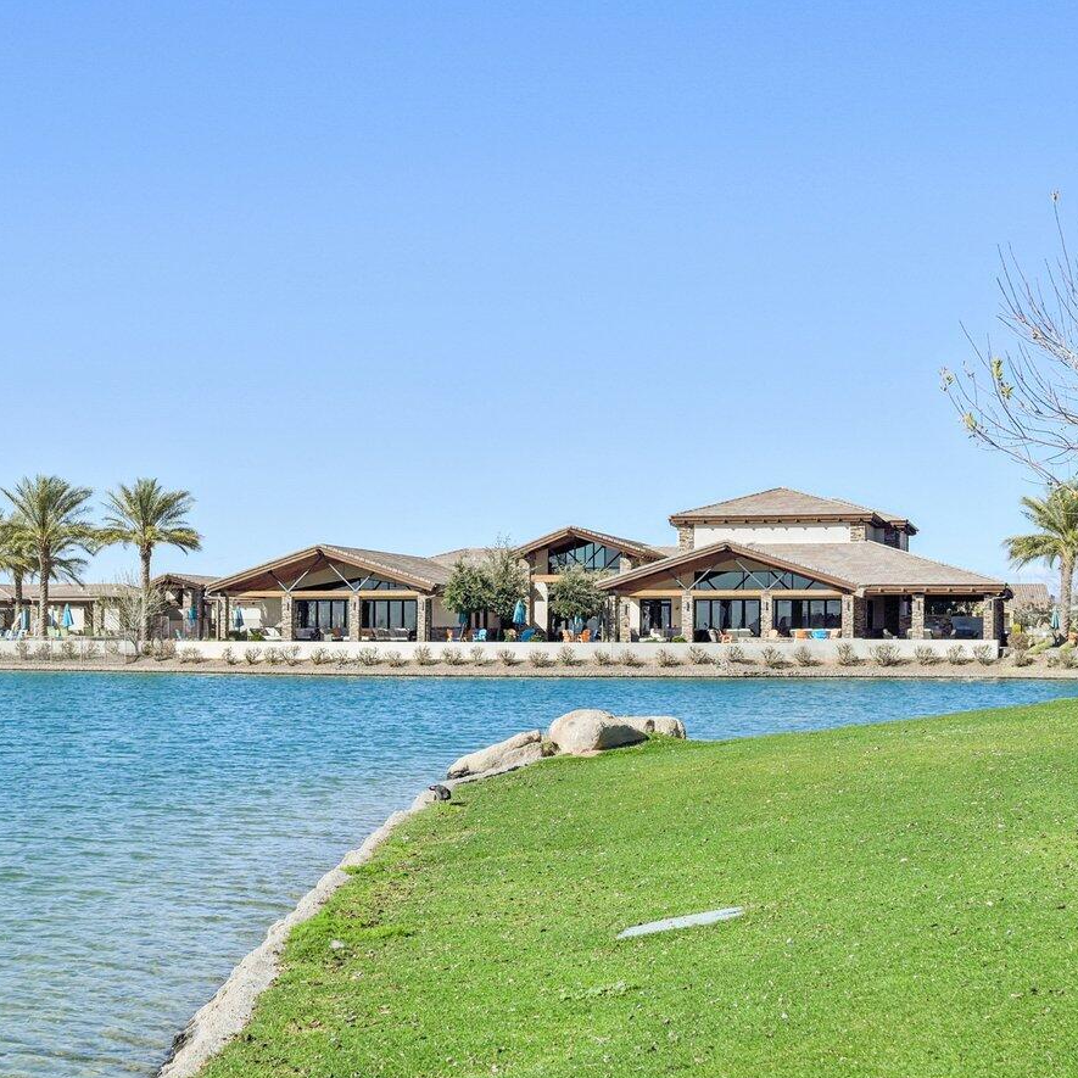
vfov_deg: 29.0
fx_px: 2079
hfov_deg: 29.0
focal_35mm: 59
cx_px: 462
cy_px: 635
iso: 100
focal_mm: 30
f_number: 8
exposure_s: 1/640
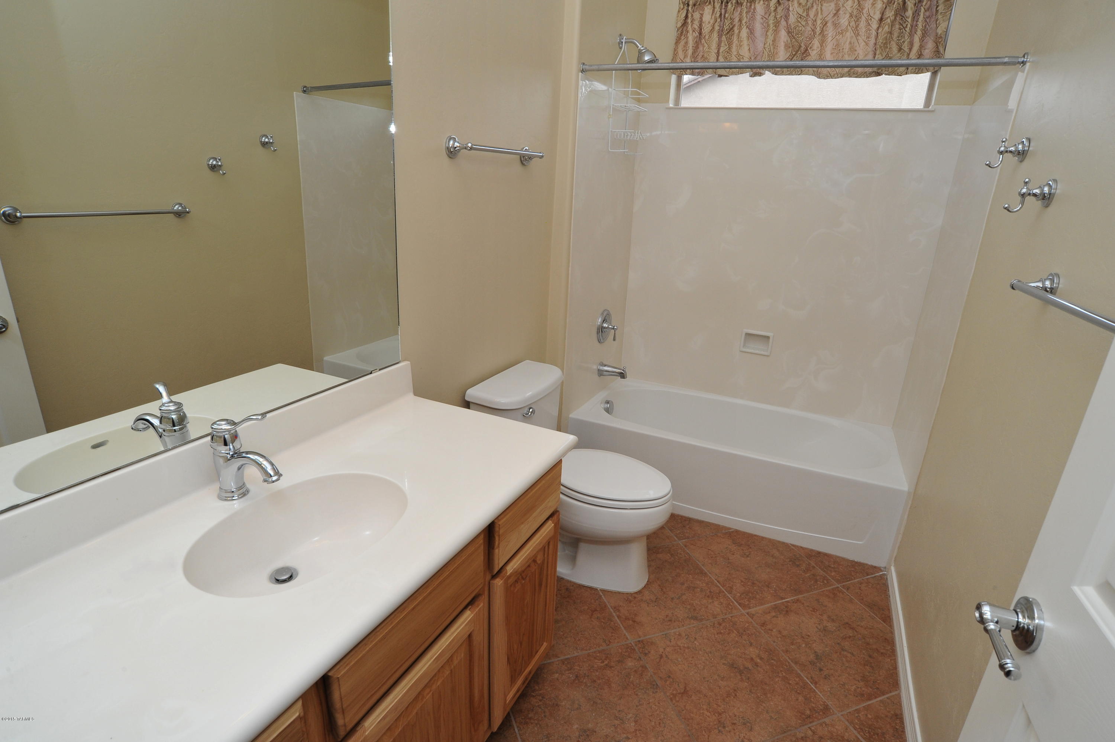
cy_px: 371
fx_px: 557
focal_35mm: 18
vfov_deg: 67.3
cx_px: 558
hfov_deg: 90.0
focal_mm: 18
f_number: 13
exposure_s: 1/60
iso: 1000
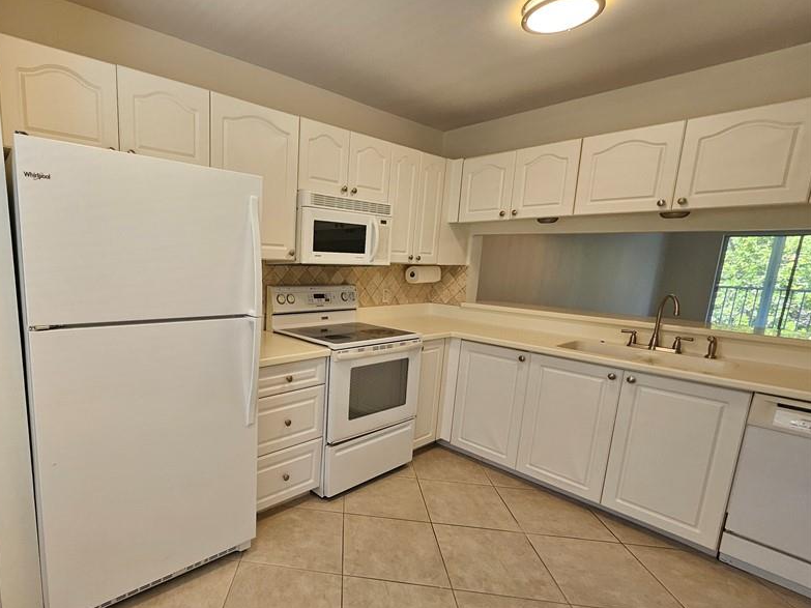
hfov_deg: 88.4
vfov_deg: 74.6
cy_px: 329
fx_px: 398
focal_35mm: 17
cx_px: 284
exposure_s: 1/60
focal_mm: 1.7
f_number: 2.2
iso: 64
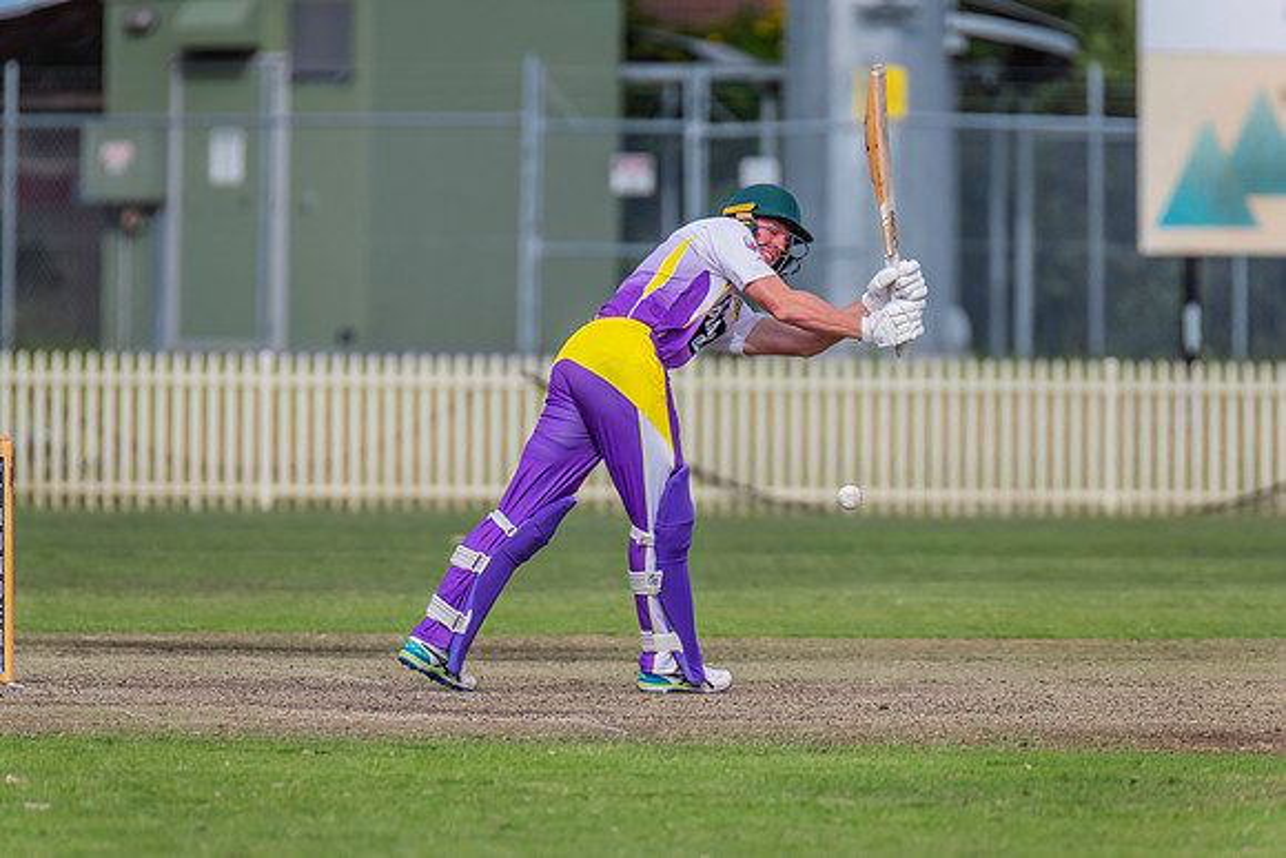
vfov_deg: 2.5
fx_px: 20017
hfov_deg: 3.7
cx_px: 643
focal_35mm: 560
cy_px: 429
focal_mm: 550
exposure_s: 1/2500
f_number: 6.3
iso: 800
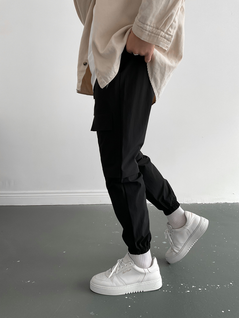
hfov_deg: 48.2
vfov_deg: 61.7
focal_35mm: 29
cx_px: 120
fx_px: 267
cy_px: 159
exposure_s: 1/80
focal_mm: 3
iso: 64
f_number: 1.8
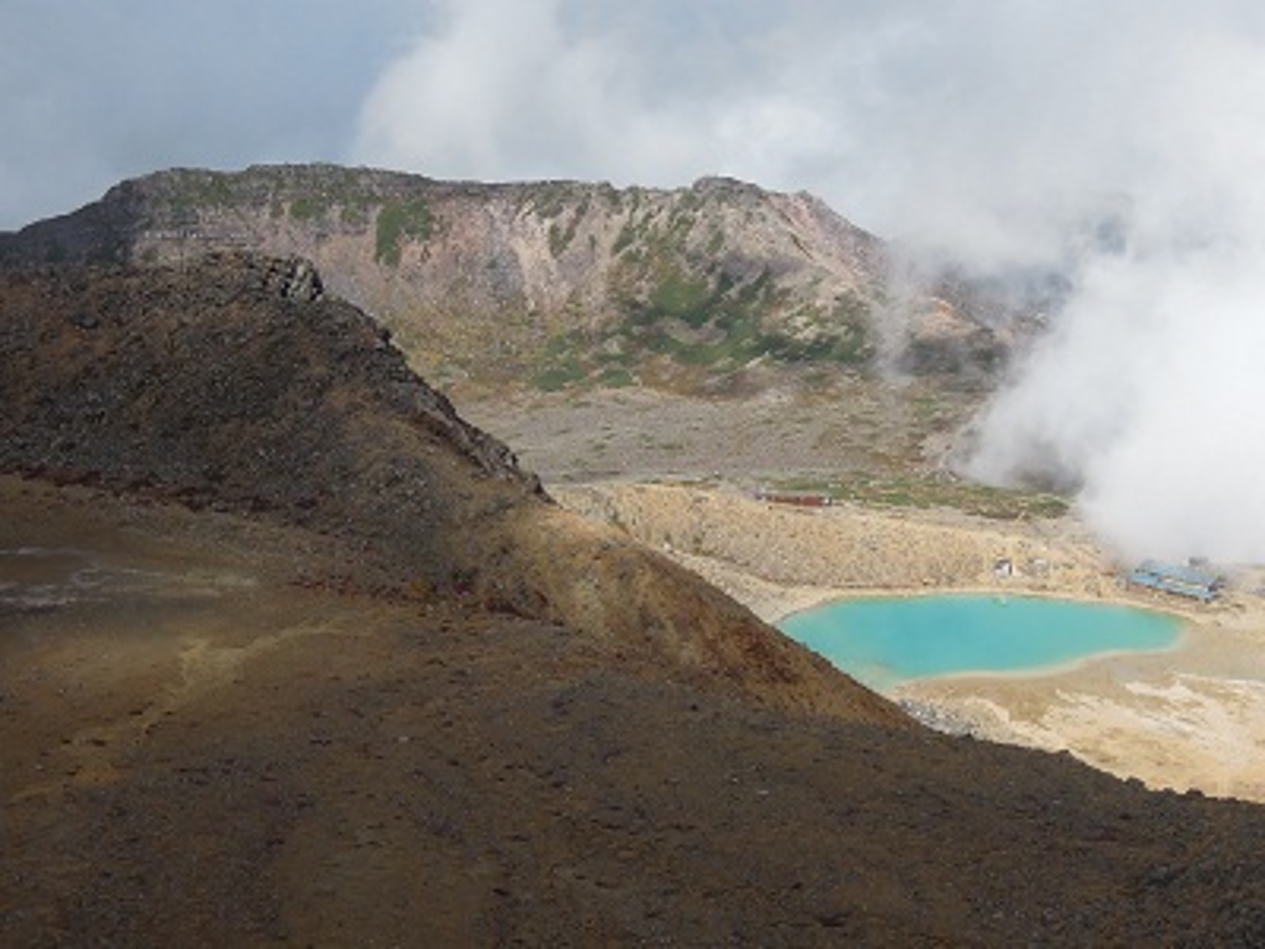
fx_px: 2010
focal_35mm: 55
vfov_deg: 26.6
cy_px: 474
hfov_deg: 34.9
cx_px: 632
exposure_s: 1/1600
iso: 160
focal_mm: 9.9
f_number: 4.5
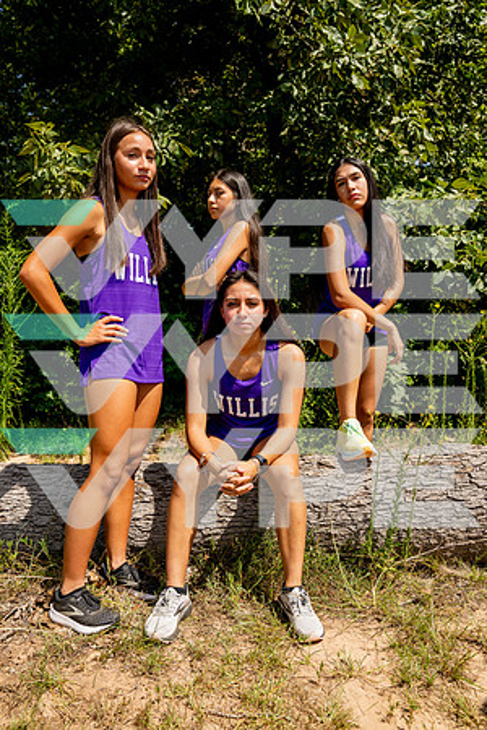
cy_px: 365
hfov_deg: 45.0
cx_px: 244
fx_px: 588
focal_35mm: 29
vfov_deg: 63.7
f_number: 4.5
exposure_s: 1/500
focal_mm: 29
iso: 100
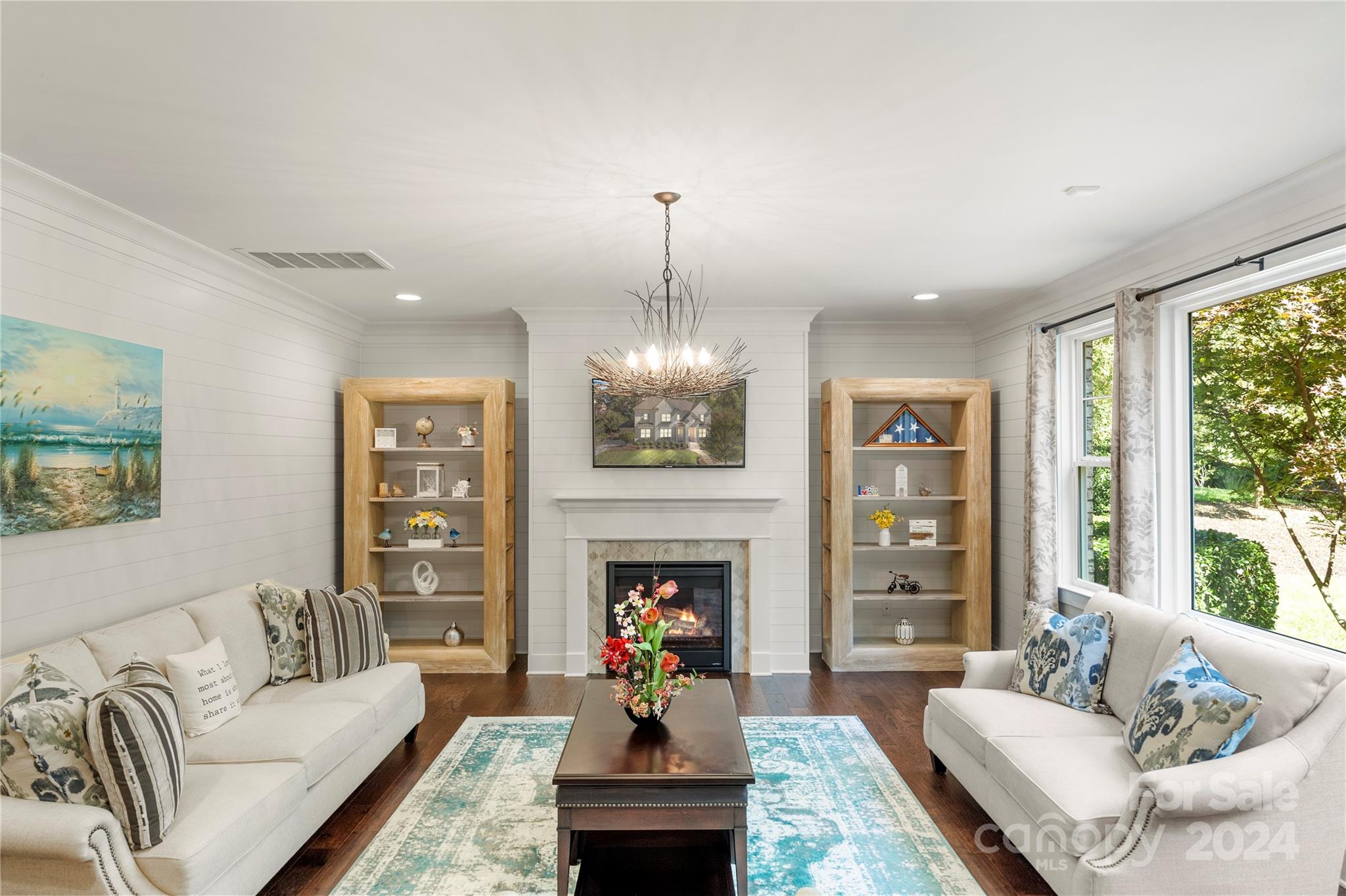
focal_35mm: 21
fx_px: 785
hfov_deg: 81.2
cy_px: 448
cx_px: 673
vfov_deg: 59.5
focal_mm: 21
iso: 640
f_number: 5
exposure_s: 1/13
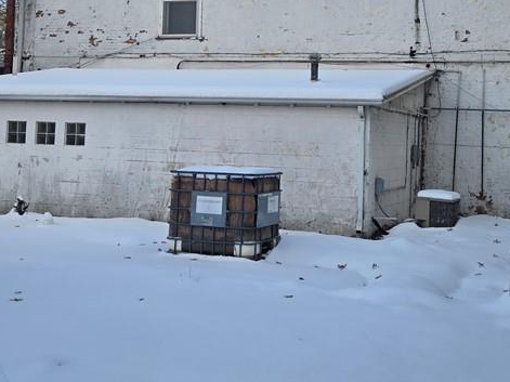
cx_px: 330
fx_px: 736
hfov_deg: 37.9
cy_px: 106
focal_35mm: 50
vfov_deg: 28.8
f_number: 1.8
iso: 25
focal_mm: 5.4
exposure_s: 1/900
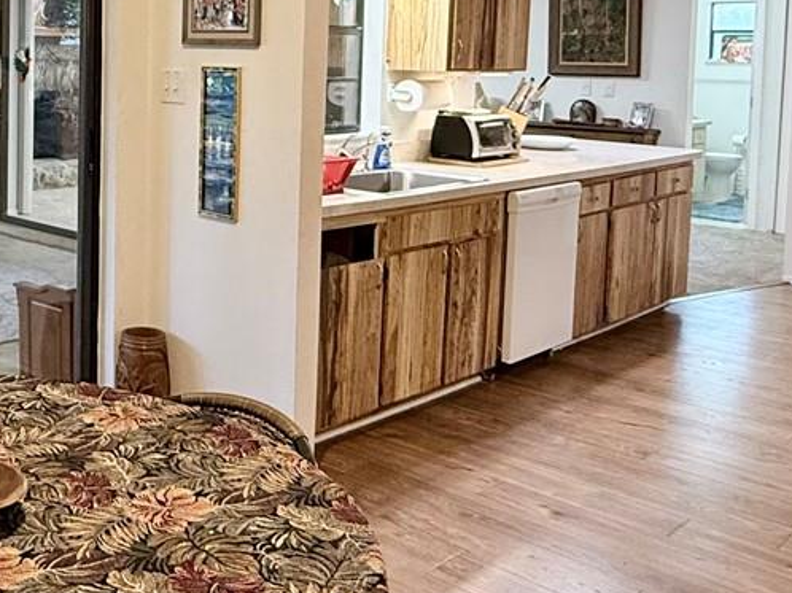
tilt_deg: -3.6
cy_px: 114
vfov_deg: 31.3
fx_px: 1029
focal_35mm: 45
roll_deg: -0.8
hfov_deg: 39.1
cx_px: 76
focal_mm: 2.22
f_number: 2.2
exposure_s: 1/60
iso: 250
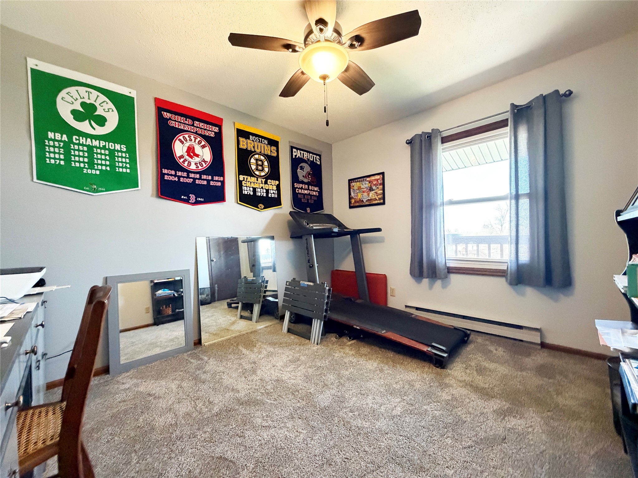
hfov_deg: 102.1
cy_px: 239
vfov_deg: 85.7
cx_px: 319
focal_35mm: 14
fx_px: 258
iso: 640
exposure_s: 1/60
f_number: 2.2
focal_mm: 2.22
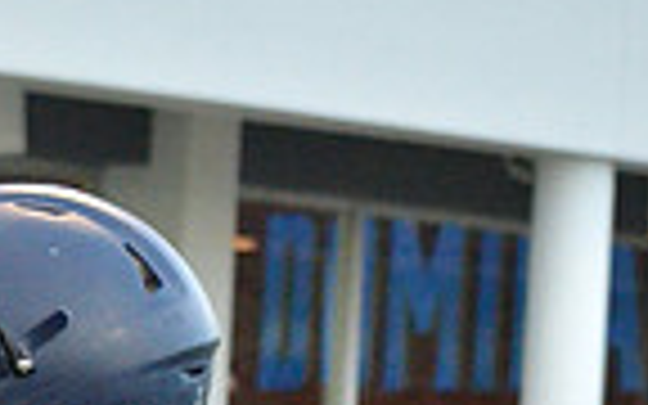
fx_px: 5988
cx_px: -202
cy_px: 1166
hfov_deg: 6.1
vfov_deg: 3.8
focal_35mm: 339
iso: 4000
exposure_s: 1/500
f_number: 4.5
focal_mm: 55
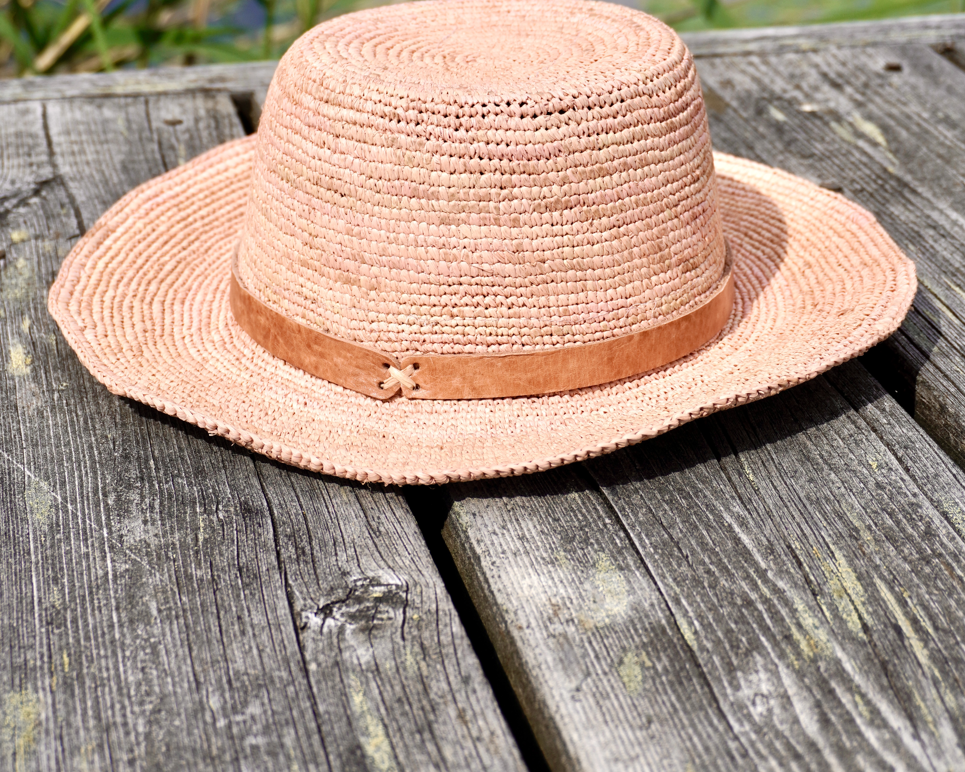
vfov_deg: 18.9
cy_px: 305
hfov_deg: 23.6
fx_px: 2313
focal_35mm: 81
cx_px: 479
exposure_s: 1/1000
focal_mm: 38
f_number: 5.6
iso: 100
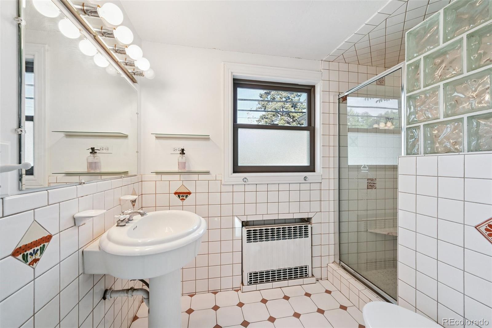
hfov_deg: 104.3
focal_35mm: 14
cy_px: 164
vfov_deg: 81.2
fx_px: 191
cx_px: 246
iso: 400
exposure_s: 1/25
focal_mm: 14
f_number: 10
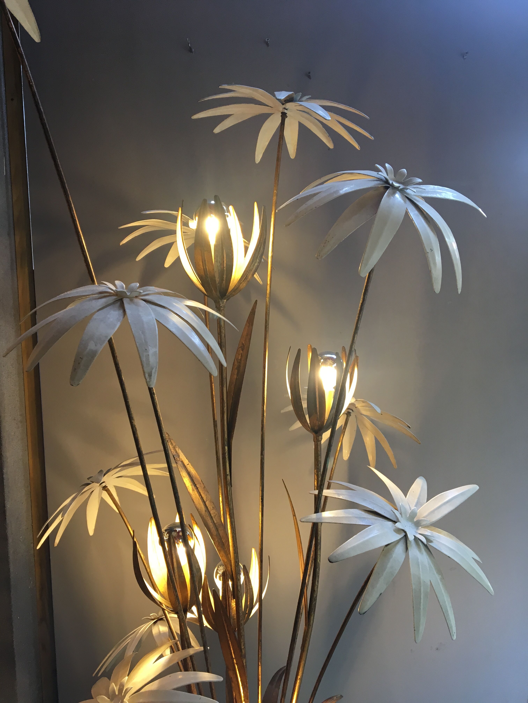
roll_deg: +1.0
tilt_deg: -5.0
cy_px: 352
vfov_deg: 61.7
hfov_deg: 48.2
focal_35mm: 29
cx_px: 264
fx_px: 590
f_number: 2.2
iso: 40
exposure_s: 1/33
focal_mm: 4.15
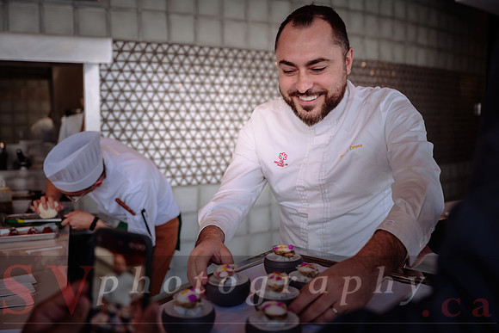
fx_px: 503
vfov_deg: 36.6
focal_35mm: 36
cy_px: 166
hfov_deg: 52.7
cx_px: 255
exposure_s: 1/100
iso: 64
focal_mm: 35
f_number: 2.8
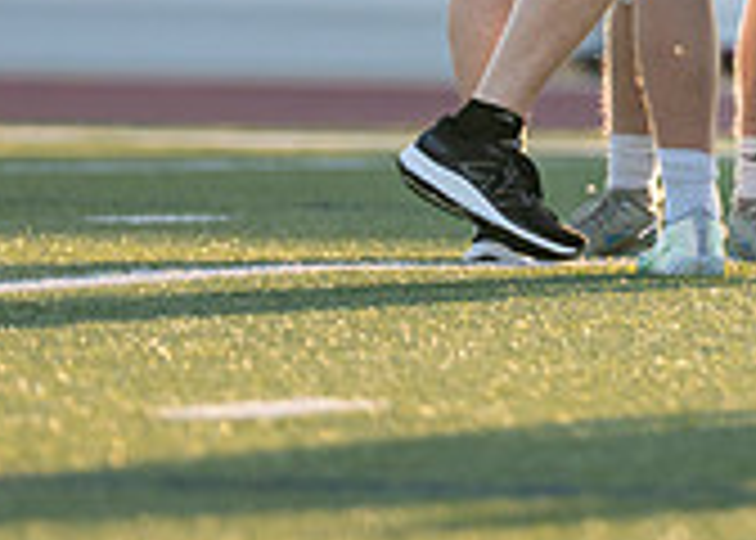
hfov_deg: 2.0
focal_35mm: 1033
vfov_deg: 1.4
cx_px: 773
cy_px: -390
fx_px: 22180
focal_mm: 200
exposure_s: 1/2000
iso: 250
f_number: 2.8
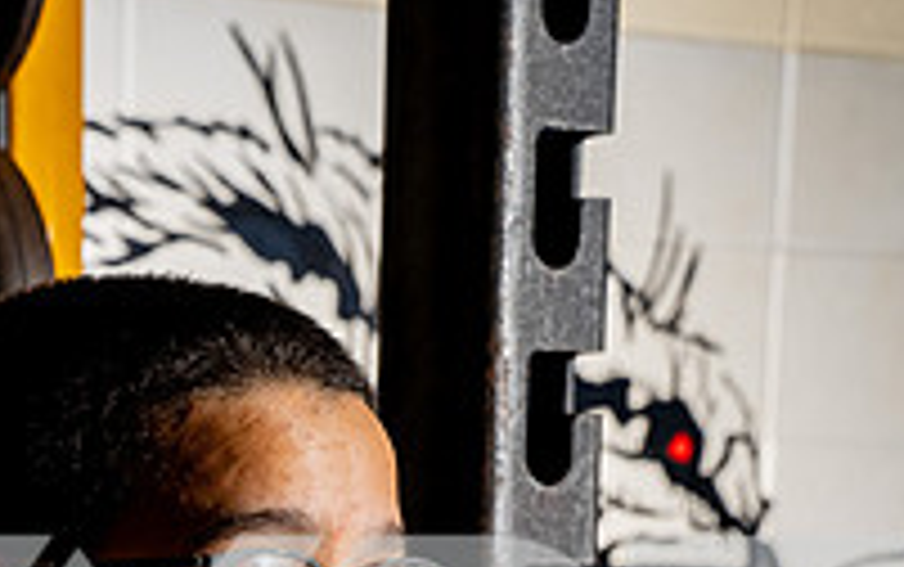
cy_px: 994
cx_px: 270
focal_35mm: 146
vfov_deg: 8.7
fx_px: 3600
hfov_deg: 14.3
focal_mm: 64
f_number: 8
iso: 100
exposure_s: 1/200
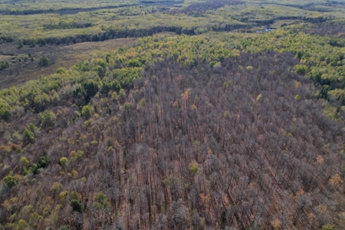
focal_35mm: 22
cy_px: 115
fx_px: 211
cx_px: 172
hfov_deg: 78.6
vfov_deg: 57.2
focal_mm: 8.38
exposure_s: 1/30
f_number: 2.8
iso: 100
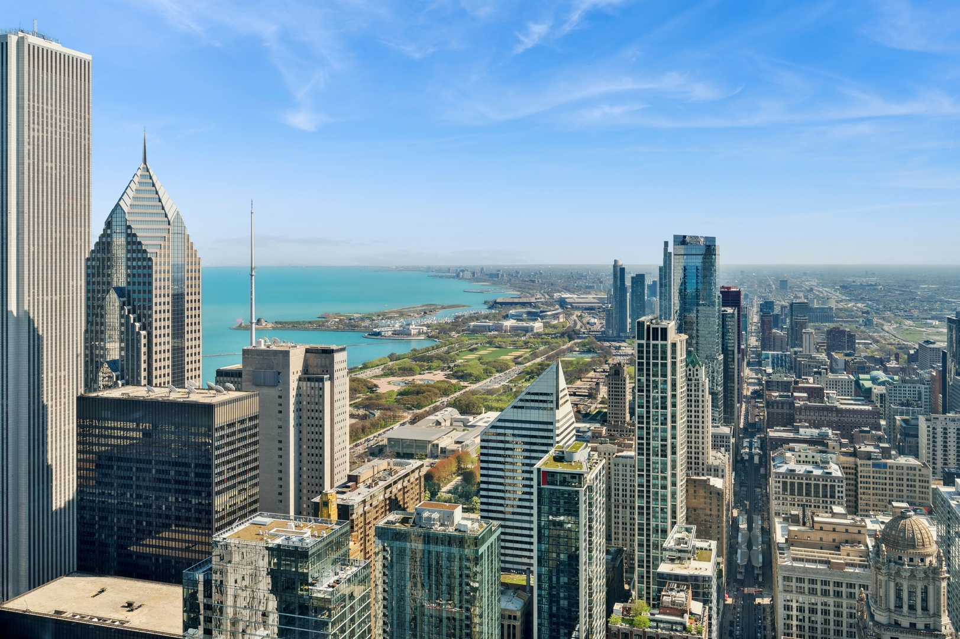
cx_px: 480
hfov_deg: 62.0
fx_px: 799
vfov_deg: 43.6
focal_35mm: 30
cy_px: 320
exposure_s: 1/90
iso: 200
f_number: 9.5
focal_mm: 30
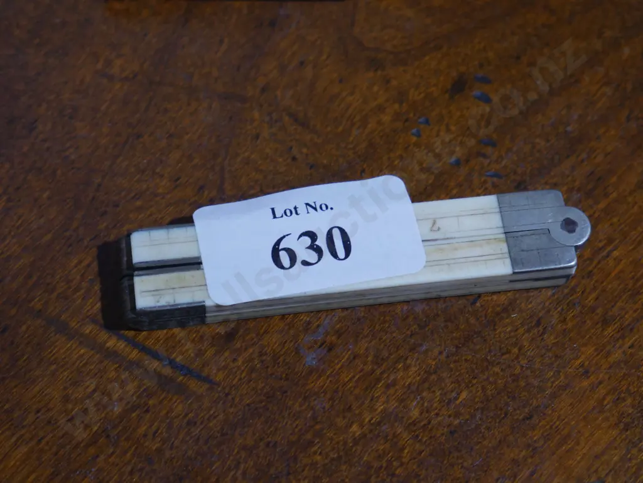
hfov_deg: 23.3
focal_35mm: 84
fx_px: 1561
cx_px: 322
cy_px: 242
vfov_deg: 17.6
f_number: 5.6
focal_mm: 42
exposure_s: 1/100
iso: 800
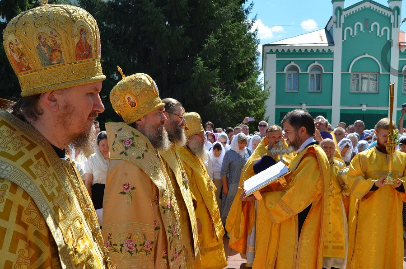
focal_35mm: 37
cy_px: 176
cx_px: 187
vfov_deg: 35.5
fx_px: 416
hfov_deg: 51.9
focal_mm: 18
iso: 100
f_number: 9
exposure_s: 1/320
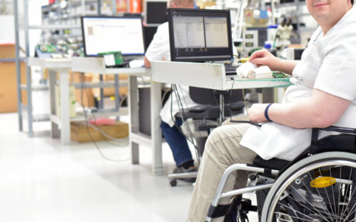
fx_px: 630
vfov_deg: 19.9
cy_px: 80
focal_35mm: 65
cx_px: 222
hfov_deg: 31.4
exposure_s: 1/160
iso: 2000
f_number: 3.5
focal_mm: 50
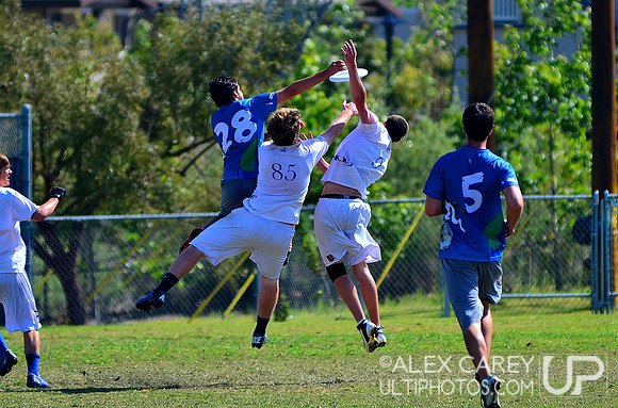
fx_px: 5135
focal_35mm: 300
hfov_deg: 6.9
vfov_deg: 4.6
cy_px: 204
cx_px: 309
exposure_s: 1/2500
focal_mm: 200
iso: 200
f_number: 3.5
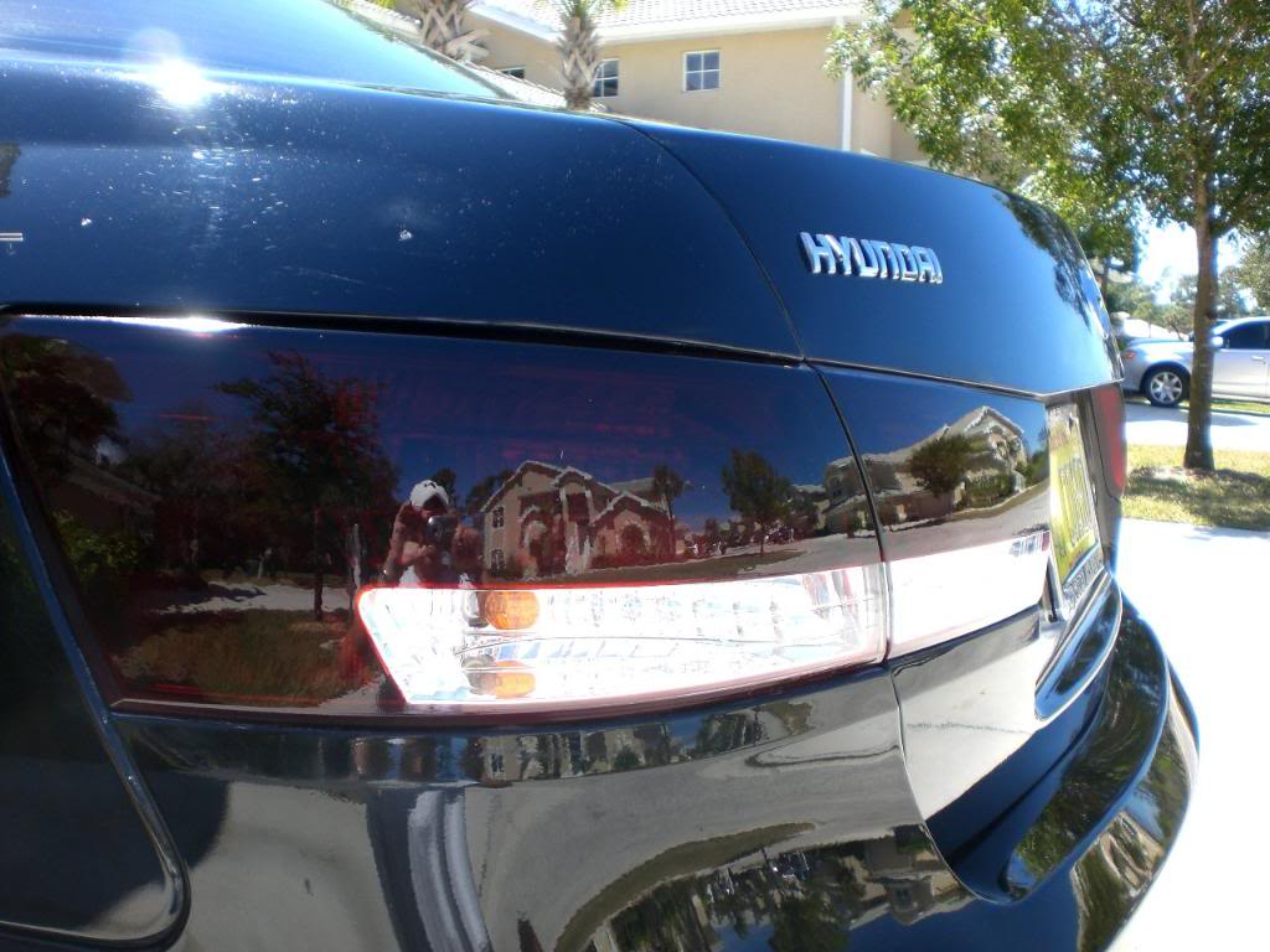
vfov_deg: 37.7
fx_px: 1394
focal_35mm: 38
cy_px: 476
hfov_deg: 49.0
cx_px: 635
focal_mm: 6.3
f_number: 3.1
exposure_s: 1/250
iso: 50
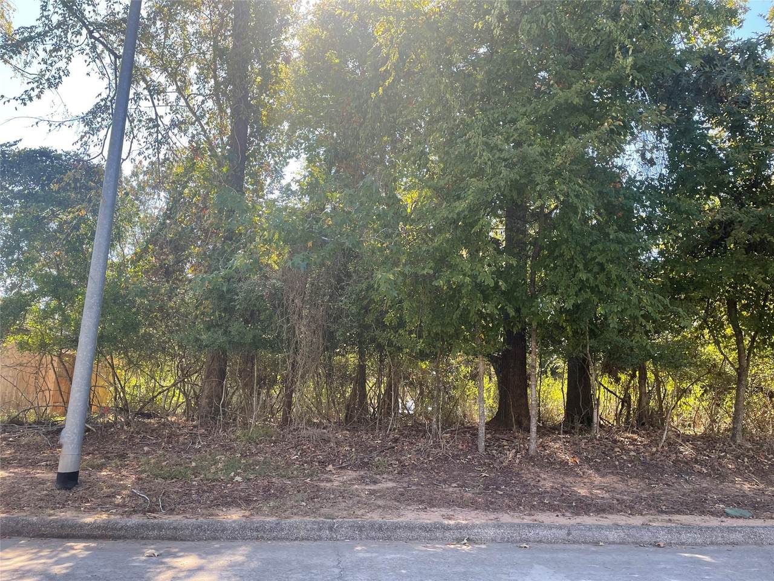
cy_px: 290
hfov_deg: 67.3
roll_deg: -2.4
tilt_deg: +10.7
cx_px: 387
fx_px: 581
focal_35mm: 26
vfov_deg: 53.1
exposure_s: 1/344
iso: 32
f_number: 1.6
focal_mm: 4.2
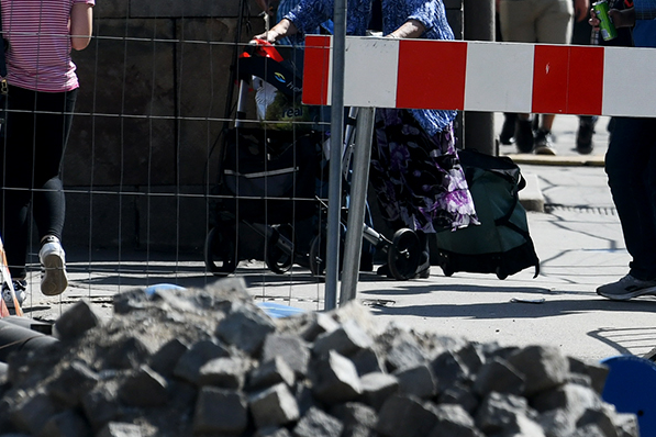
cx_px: 988
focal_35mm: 775
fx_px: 14121
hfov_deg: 2.7
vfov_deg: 1.8
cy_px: 42
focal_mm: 185
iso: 400
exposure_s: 1/4000
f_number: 4
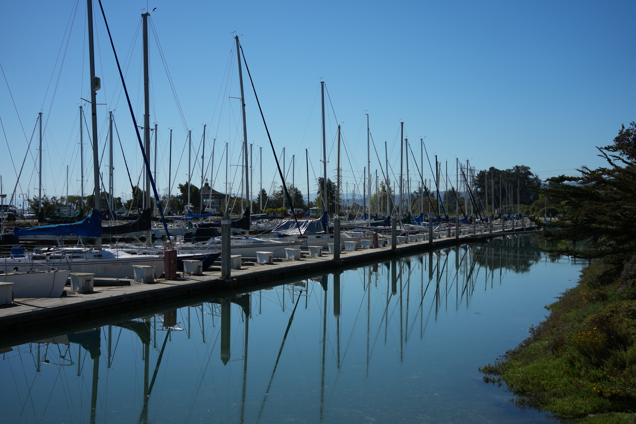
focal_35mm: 50
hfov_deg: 39.6
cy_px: 212
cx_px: 318
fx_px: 883
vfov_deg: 27.0
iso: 250
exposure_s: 1/3200
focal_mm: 50
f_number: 4.5
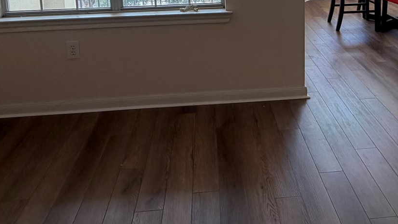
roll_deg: +2.9
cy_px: -24
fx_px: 401
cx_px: 251
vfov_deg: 28.3
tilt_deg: -10.1
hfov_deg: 52.2
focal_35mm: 38
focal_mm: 2.22
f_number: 2.2
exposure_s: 1/134
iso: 50
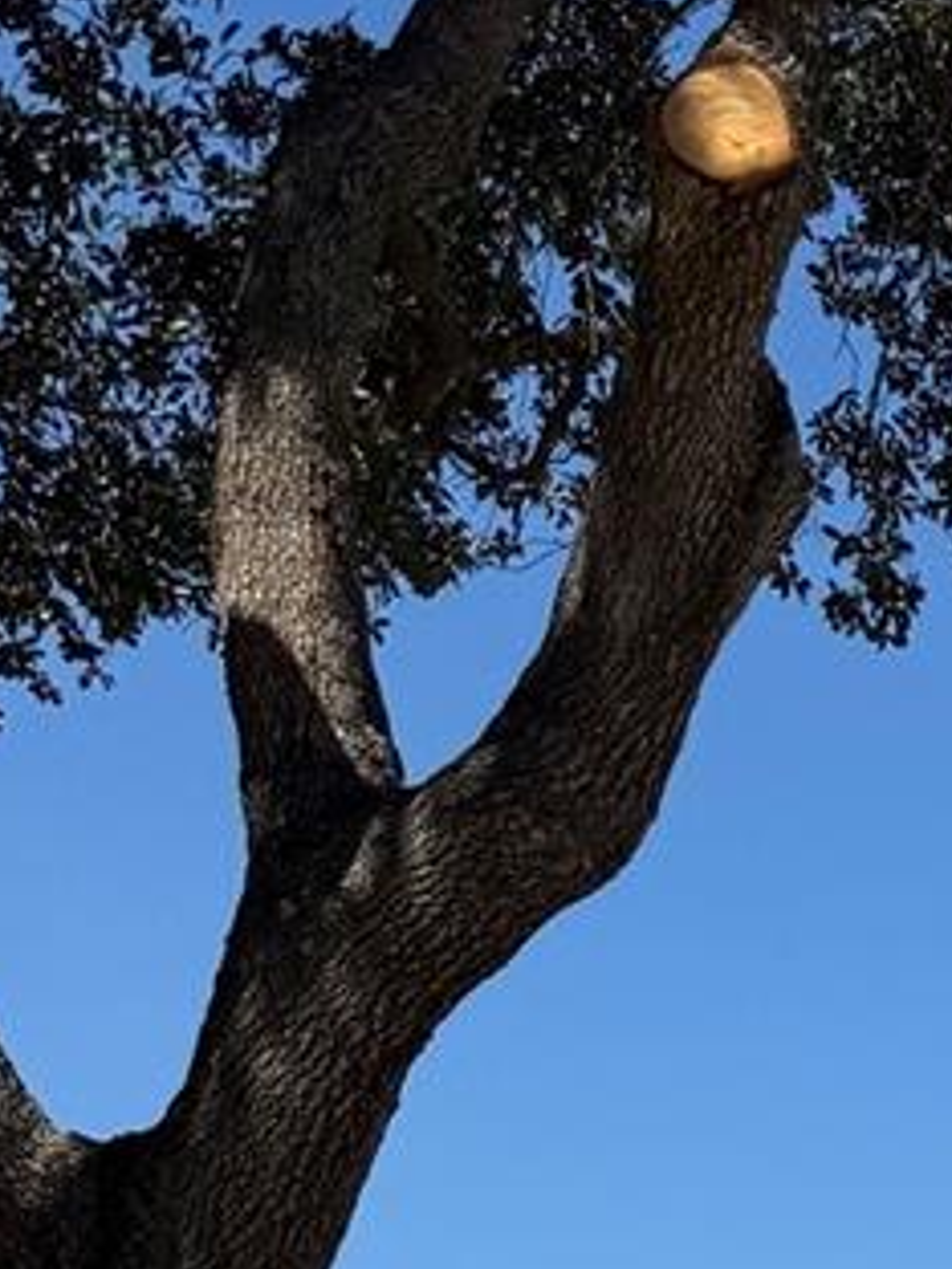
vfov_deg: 13.9
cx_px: 1778
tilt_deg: +0.4
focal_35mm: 118
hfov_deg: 11.5
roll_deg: +1.1
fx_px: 4327
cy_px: 2587
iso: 80
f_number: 1.78
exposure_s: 1/5319
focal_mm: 6.76
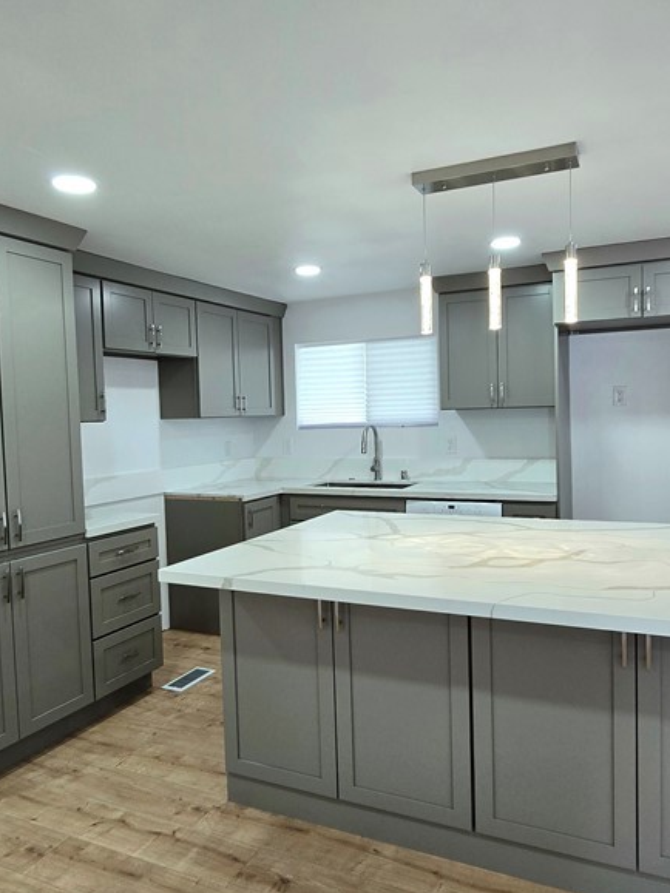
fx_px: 594
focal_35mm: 23
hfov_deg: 58.8
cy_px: 443
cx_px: 361
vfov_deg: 73.9
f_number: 2.2
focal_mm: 2.2
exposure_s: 1/60.2
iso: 80
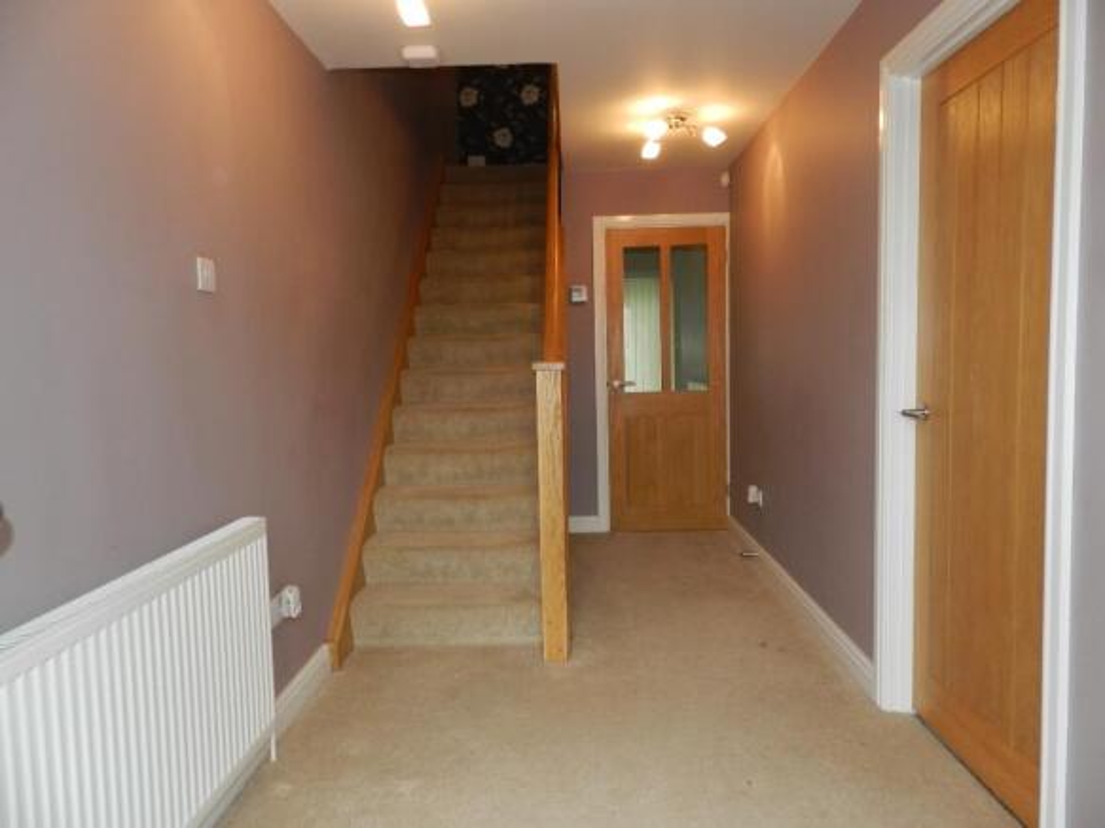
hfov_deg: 73.9
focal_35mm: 23
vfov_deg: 58.9
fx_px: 734
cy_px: 414
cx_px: 552
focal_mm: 4
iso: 200
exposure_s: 1/30
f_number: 3.4
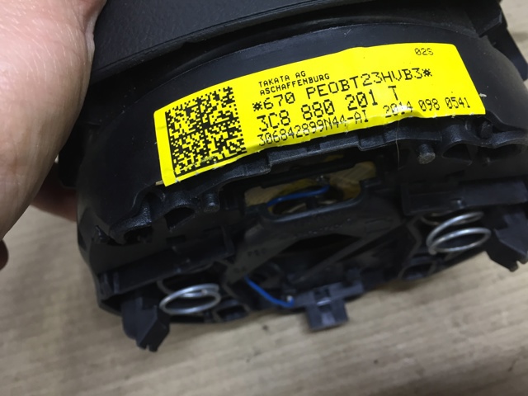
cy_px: 198
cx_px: 264
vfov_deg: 48.2
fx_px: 442
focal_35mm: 29
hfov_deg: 61.7
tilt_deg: -53.0
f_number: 2.2
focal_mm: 4.15
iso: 100
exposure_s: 1/33
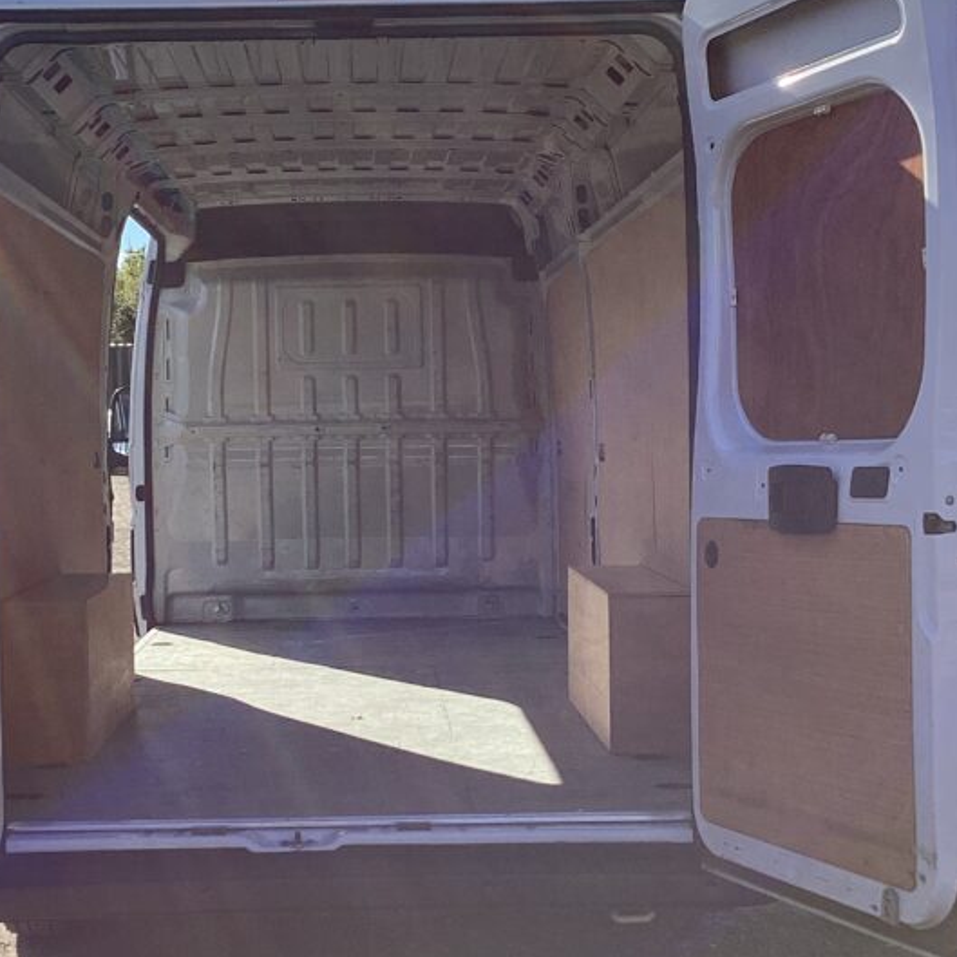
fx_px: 1720
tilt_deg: -1.4
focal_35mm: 55
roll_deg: +1.3
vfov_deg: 31.1
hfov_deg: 31.0
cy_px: 428
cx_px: 358
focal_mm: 3.3
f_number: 2.4
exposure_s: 1/1164
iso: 25
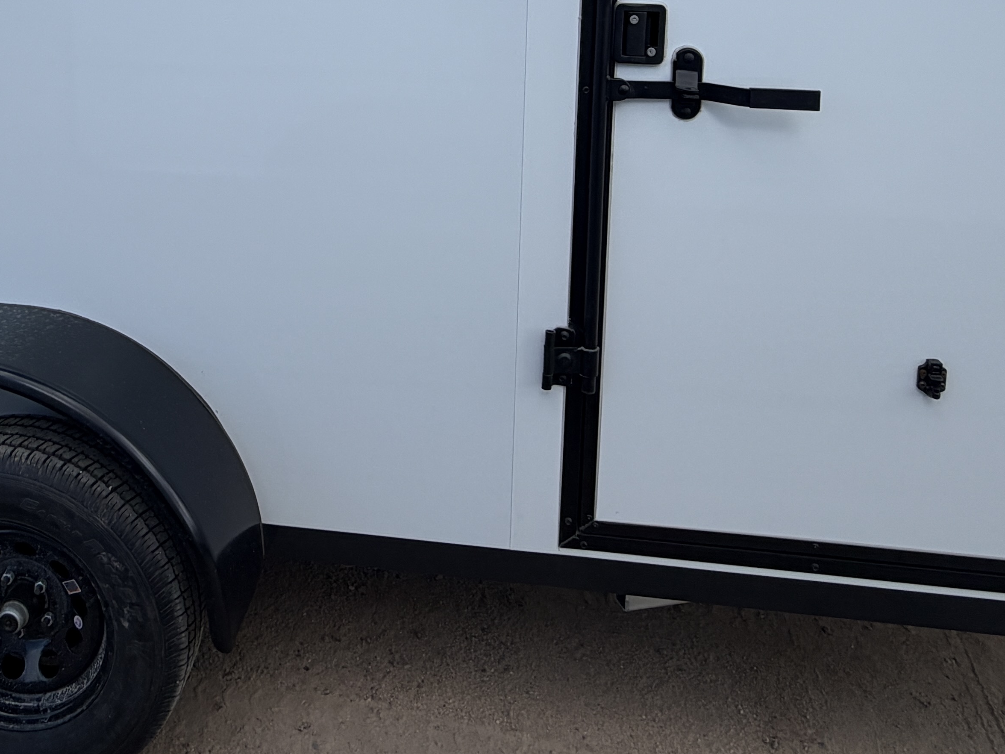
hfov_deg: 53.1
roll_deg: -1.7
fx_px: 987
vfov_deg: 38.0
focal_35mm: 34
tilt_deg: -4.8
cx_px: 350
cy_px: 30
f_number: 2.2
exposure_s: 1/770
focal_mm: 2.22
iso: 25
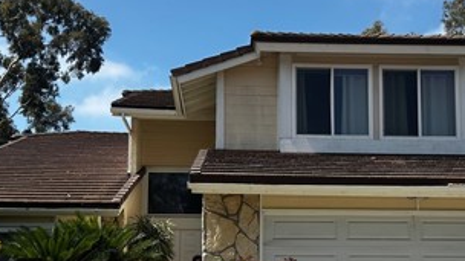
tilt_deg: +8.5
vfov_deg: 21.6
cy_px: 203
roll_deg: +0.0
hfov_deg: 37.7
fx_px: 678
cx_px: 272
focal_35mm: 55
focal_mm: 6.86
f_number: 1.78
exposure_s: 1/5000
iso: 80
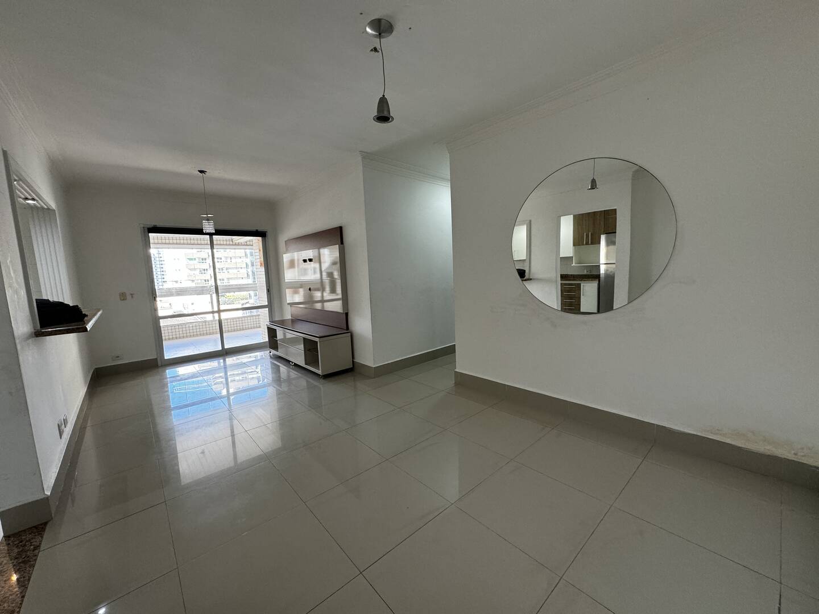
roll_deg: +2.0
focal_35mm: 14
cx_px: 410
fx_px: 331
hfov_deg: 102.1
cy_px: 307
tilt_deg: -6.7
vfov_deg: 85.7
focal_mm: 2.22
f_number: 2.2
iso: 160
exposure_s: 1/120
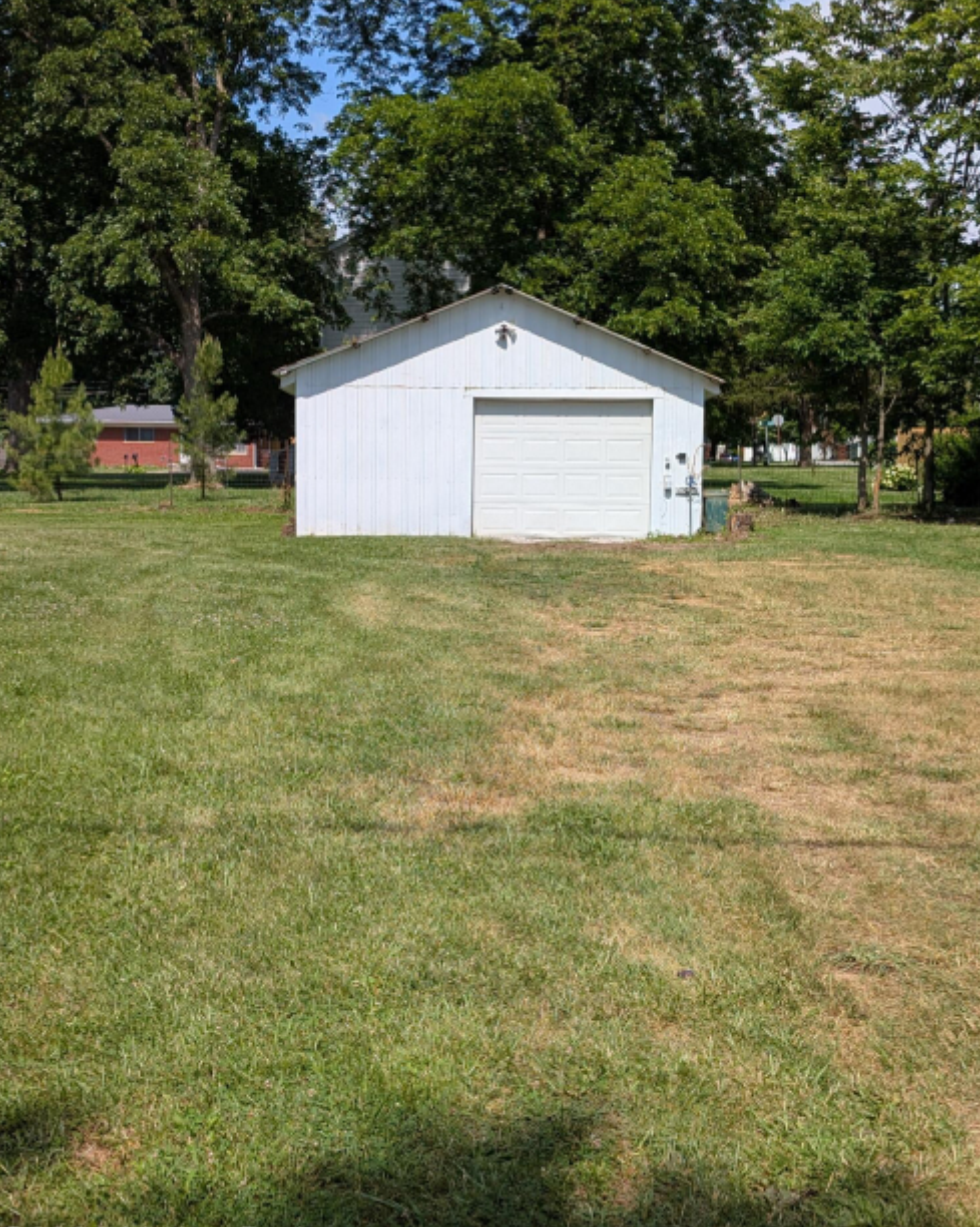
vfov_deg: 36.0
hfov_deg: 29.1
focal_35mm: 52
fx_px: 1887
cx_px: 497
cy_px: 638
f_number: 1.68
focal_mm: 6.9
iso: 23
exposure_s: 1/1222
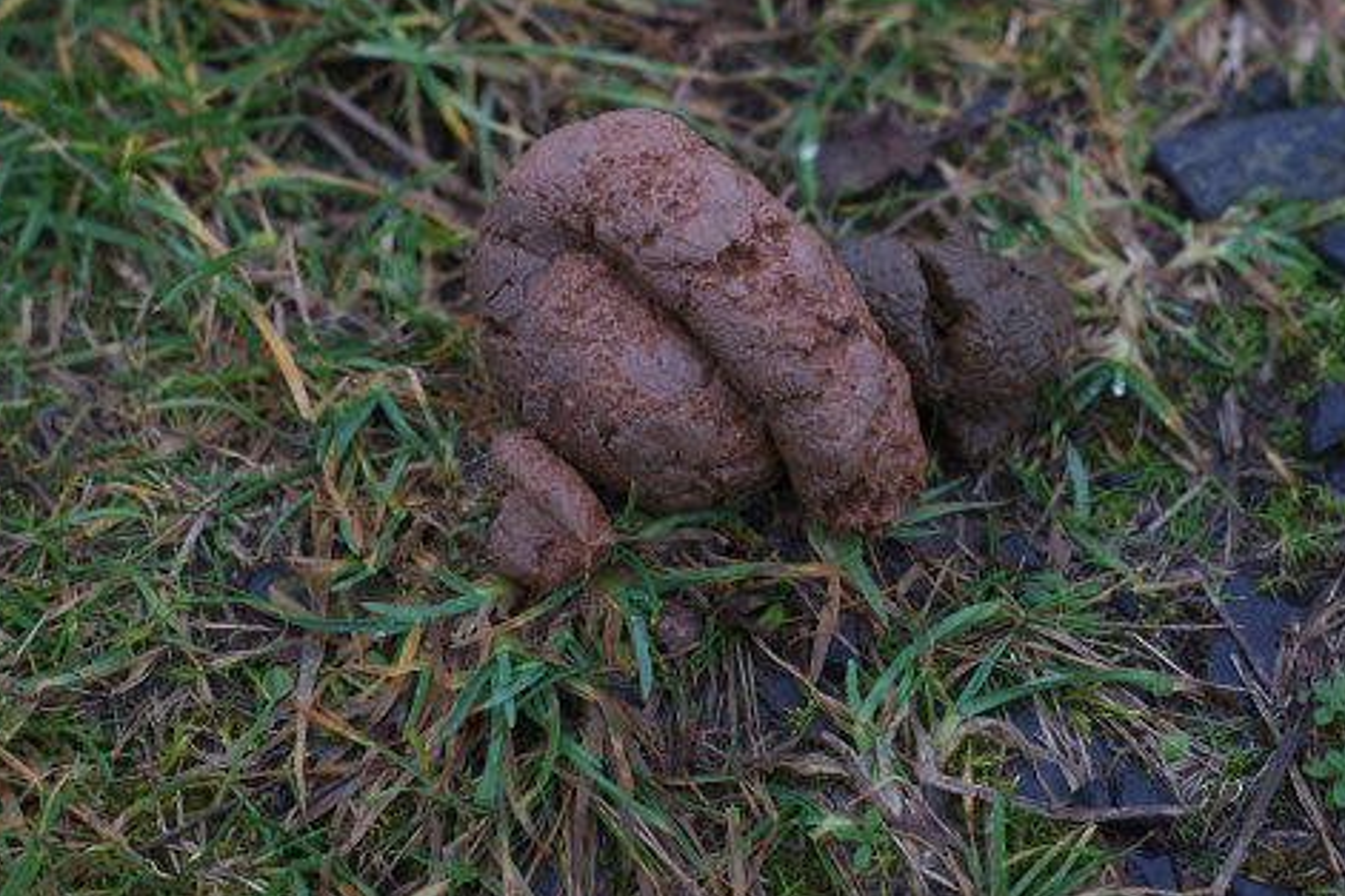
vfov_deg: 20.9
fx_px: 2428
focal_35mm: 65
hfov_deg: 31.0
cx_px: 694
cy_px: 325
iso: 200
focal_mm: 50
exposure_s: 1/100
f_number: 4.5
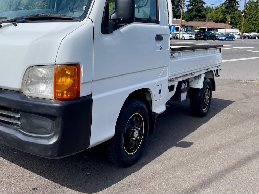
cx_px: 91
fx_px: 247
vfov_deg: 42.5
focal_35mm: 33
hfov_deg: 54.5
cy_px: 68
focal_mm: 5.1
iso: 32
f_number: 1.6
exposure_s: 1/4717
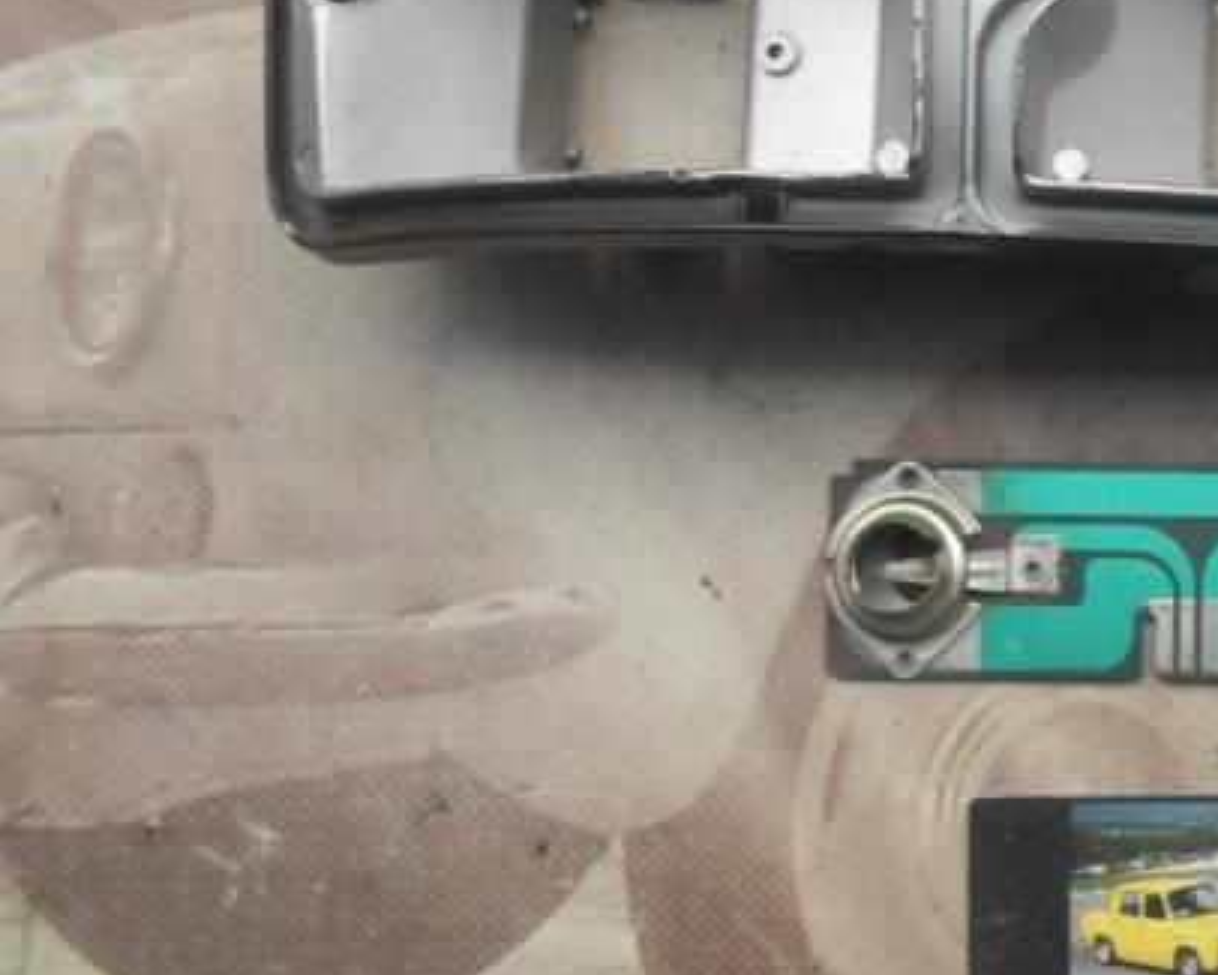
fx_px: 1803
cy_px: 402
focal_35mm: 50
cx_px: 1197
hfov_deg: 34.2
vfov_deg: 30.2
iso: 160
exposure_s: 1/30
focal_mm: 4.6
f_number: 3.5
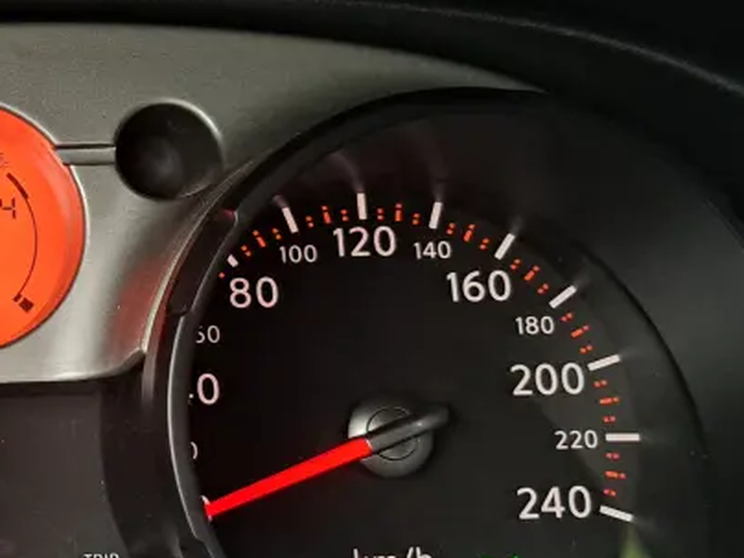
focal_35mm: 76
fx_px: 1633
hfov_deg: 23.1
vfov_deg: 19.3
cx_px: -195
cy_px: 206
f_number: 1.8
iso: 500
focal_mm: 5.23
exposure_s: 1/50
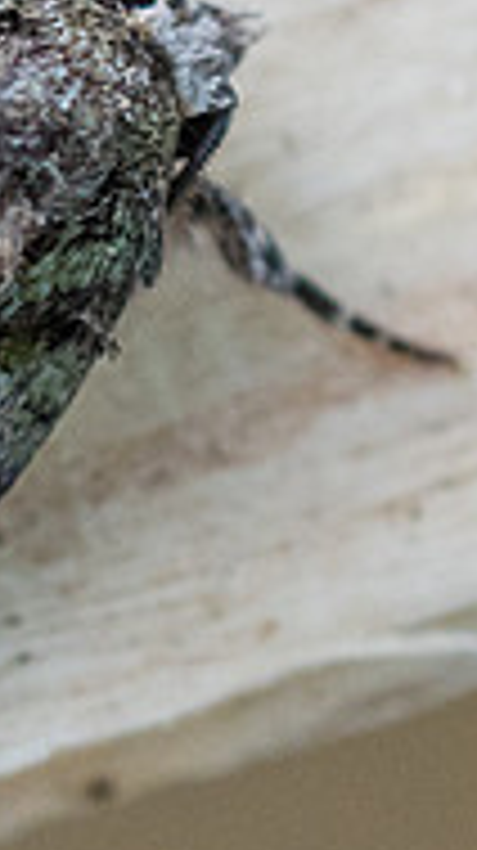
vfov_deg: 2.6
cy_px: 322
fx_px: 18525
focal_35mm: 822
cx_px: -411
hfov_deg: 1.5
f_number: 5.6
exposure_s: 1/200
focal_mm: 90
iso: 800
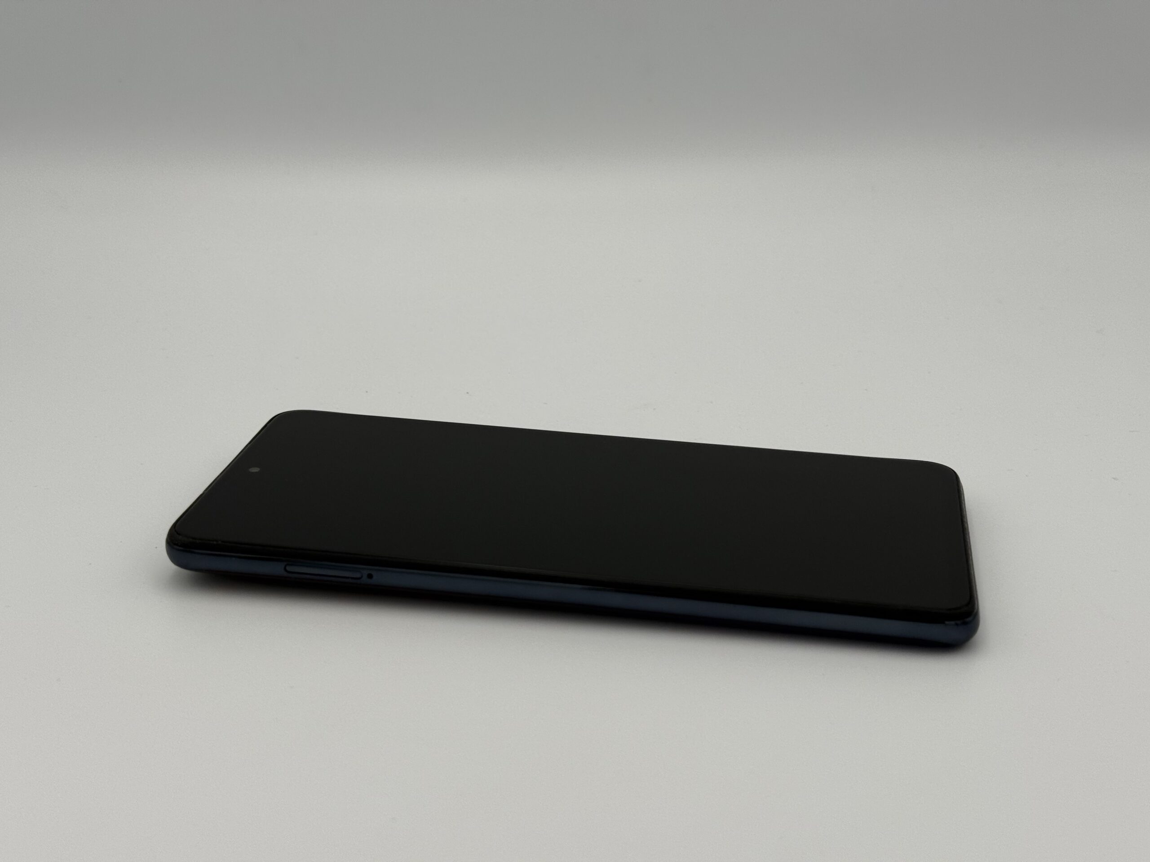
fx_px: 1595
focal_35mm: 48
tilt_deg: -21.7
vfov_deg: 30.3
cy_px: 431
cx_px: 575
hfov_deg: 39.7
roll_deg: -0.4
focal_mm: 6.76
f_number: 1.78
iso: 64
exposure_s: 1/1222
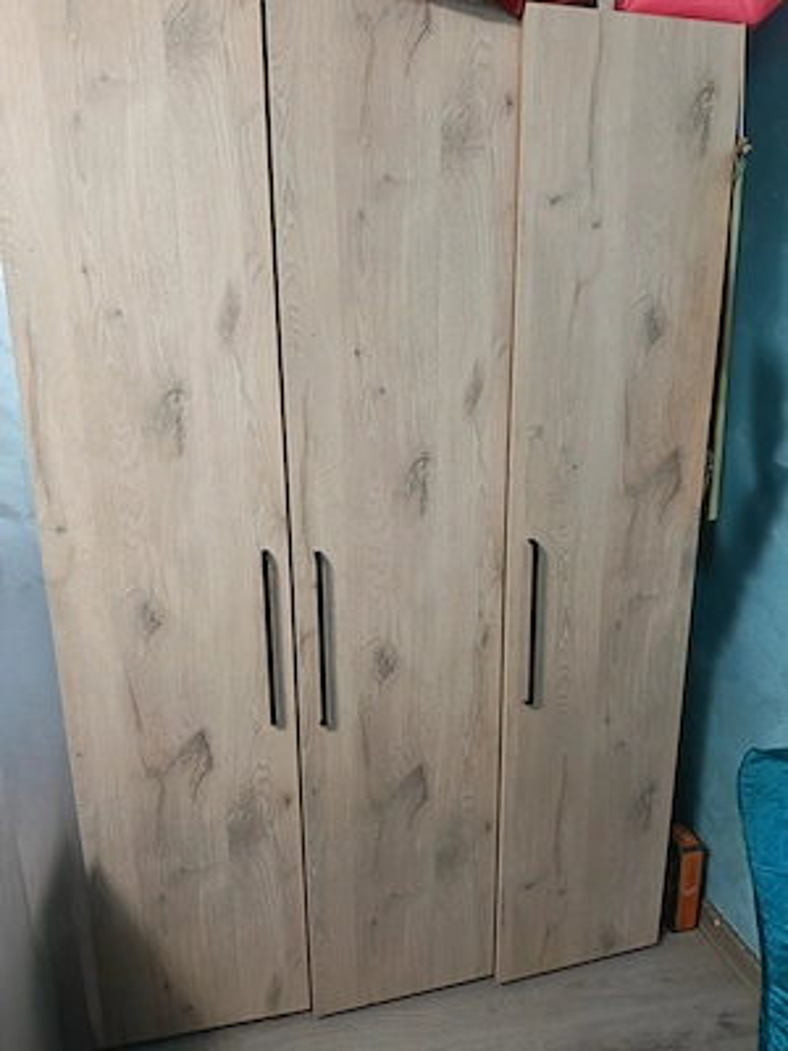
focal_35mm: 24
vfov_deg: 71.6
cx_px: 394
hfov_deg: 56.8
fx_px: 728
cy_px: 526
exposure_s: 1/25
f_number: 1.75
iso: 3712
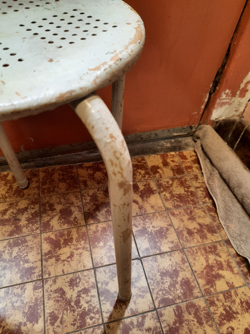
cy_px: 167
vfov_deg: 69.4
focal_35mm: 25
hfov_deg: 54.9
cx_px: 125
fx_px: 241
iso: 320
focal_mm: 4.6
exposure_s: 1/50
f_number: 2
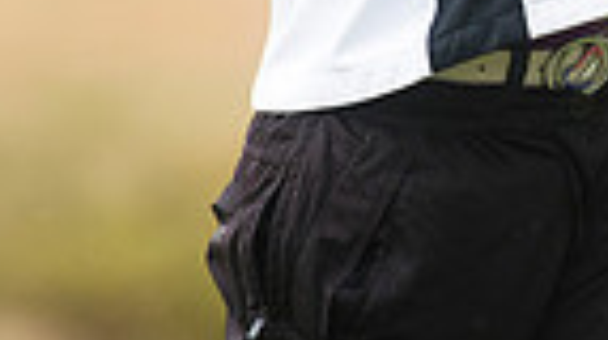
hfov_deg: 1.7
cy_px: -402
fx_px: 20528
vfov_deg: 0.9
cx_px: 918
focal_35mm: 1275
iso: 800
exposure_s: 1/2000
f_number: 6.3
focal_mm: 300
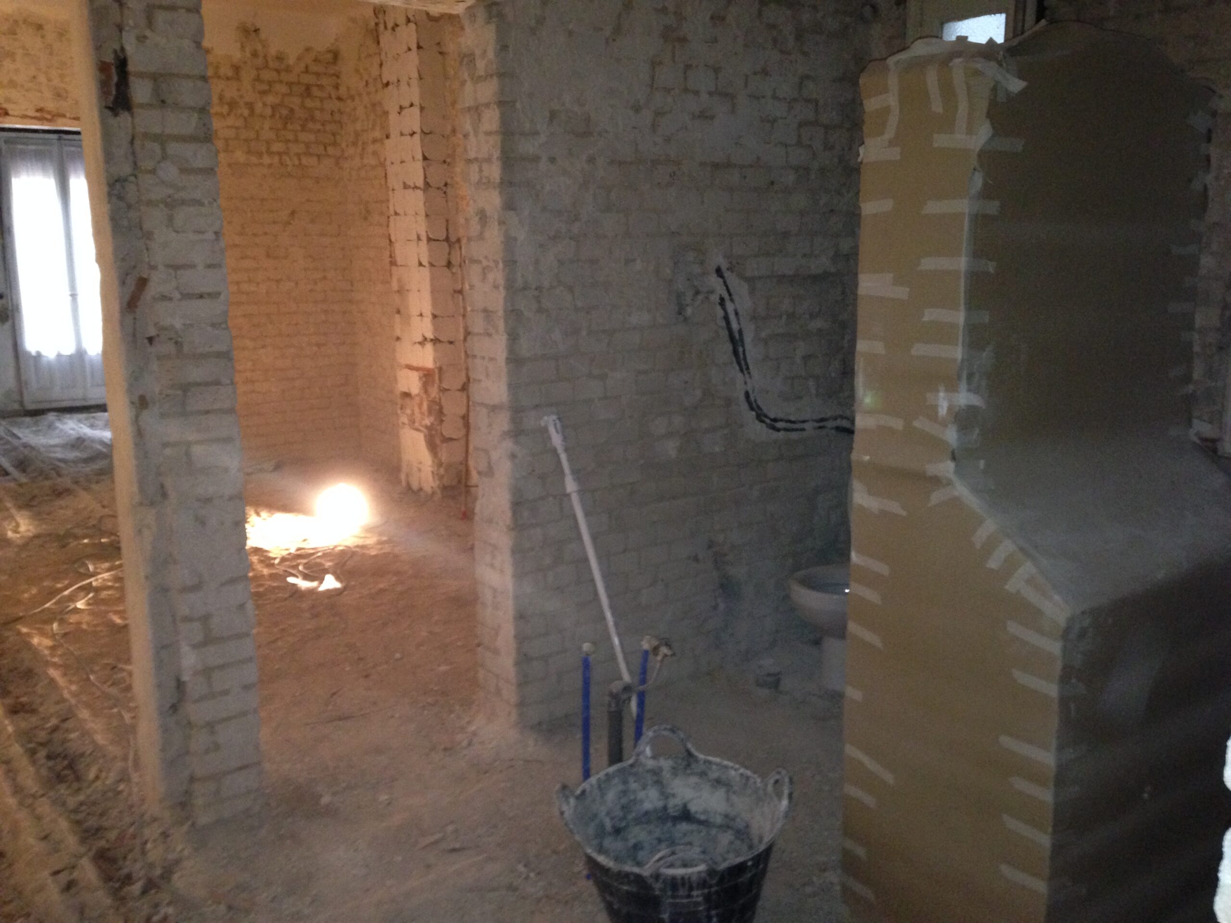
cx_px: 616
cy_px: 462
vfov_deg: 42.9
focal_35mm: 33
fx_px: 1174
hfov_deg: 55.4
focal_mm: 4.12
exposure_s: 1/16
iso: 400
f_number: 2.4
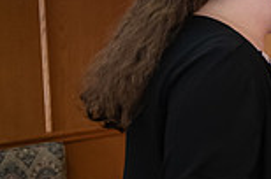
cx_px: 507
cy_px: 66
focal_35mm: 136
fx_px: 1022
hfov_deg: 13.4
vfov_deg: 10.0
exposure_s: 1/125
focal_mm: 36
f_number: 2.8
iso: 1000
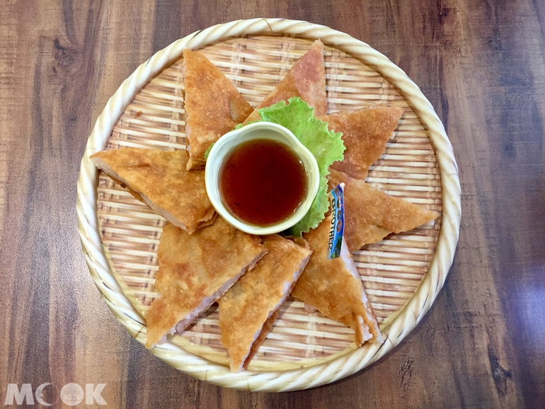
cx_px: 272
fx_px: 457
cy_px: 204
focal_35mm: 29
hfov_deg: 61.6
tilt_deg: -76.3
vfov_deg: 48.2
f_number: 2.2
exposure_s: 1/30
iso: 50
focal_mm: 4.15
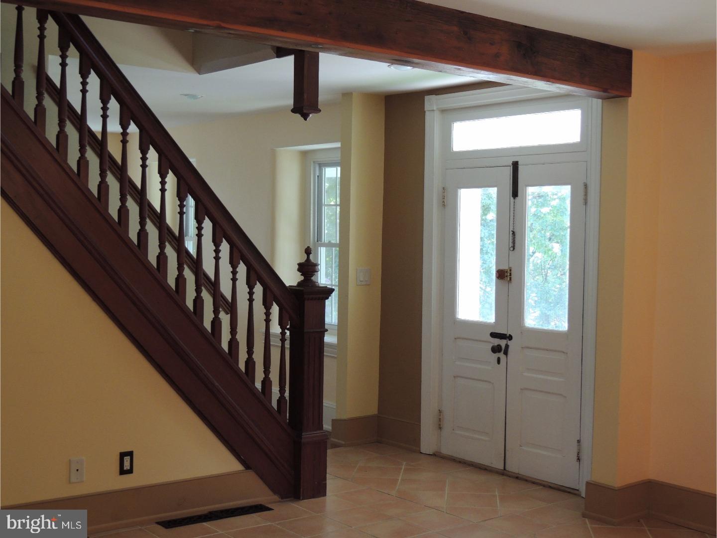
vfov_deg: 30.9
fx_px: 974
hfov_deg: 40.4
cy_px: 269
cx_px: 358
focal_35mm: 47
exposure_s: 1/50
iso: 280
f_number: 3.5
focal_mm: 8.3
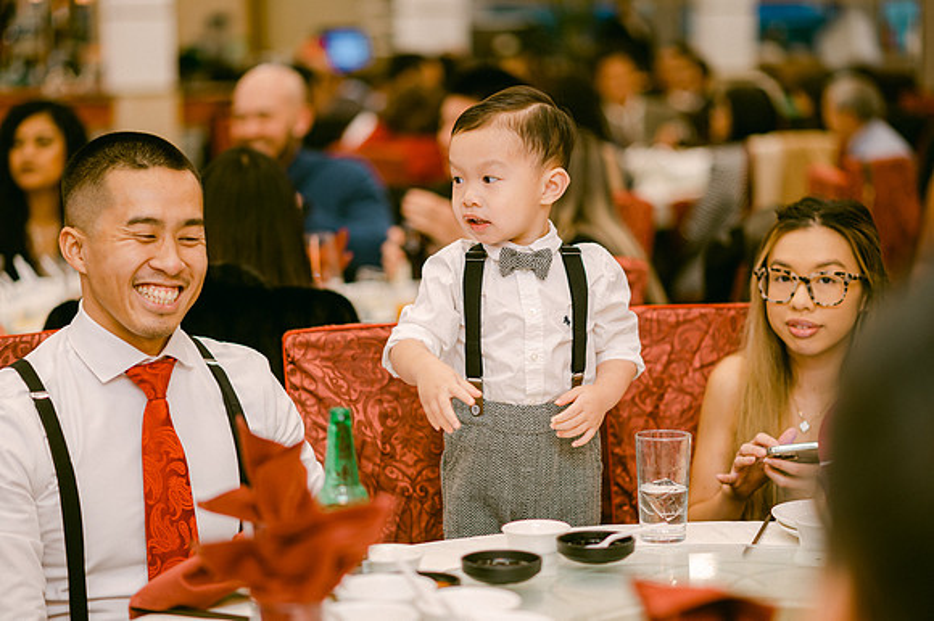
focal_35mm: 85
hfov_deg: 23.9
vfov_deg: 16.1
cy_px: 310
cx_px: 467
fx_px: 2204
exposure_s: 1/125
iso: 320
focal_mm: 85
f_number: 2
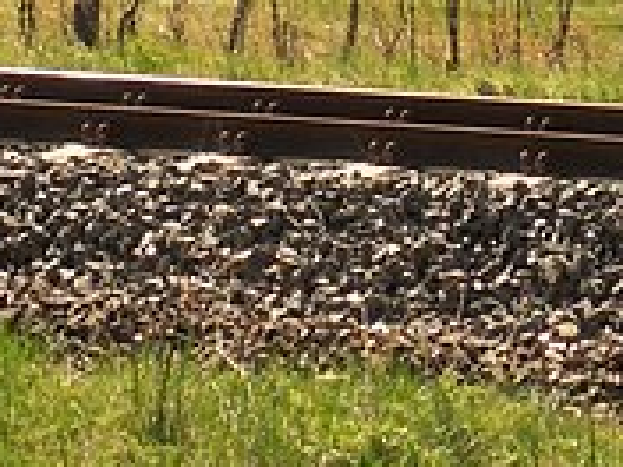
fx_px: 3959
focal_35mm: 220
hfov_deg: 9.0
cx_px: 414
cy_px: -515
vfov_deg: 6.5
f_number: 4.5
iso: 100
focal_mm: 7.8
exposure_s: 1/640
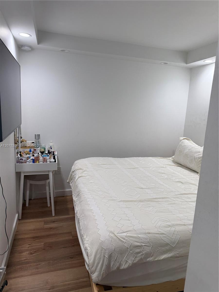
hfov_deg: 56.8
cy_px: 146
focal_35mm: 24
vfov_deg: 71.6
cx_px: 110
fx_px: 202
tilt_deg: -10.2
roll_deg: -3.3
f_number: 1.78
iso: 100
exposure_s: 1/120
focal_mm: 6.76
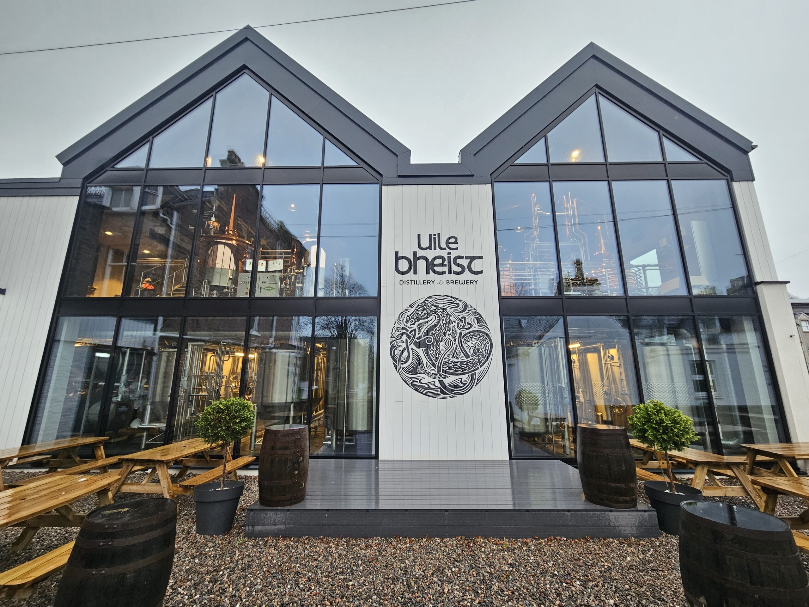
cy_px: 304
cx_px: 404
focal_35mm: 13
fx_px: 304
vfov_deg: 89.9
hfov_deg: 106.2
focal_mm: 2.2
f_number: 2.2
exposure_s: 1/60
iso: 80
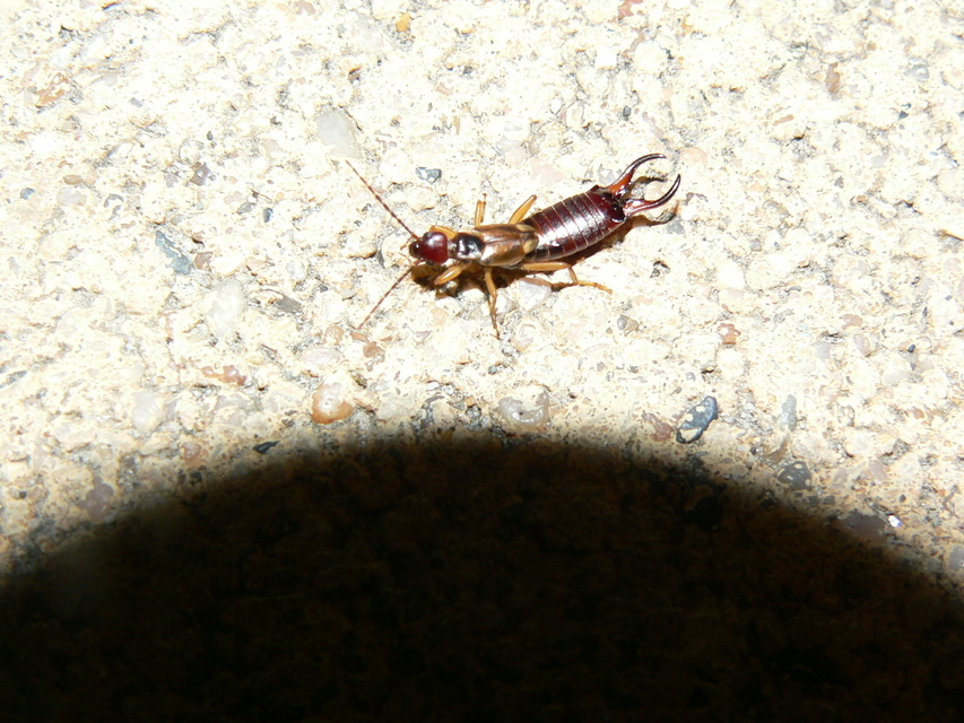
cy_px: 362
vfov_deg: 20.2
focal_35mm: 73
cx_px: 482
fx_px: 2033
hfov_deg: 26.7
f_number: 4
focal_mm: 12.1
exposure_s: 1/60
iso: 100
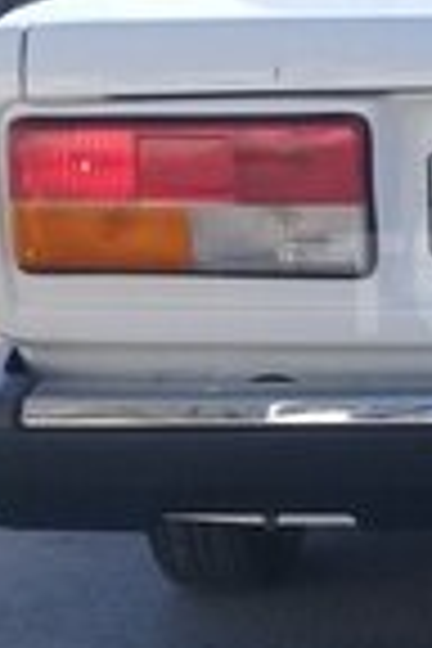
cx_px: 675
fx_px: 1998
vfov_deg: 18.4
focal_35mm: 111
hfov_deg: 11.7
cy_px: 284
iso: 50
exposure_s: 1/696
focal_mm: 3.3
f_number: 2.2
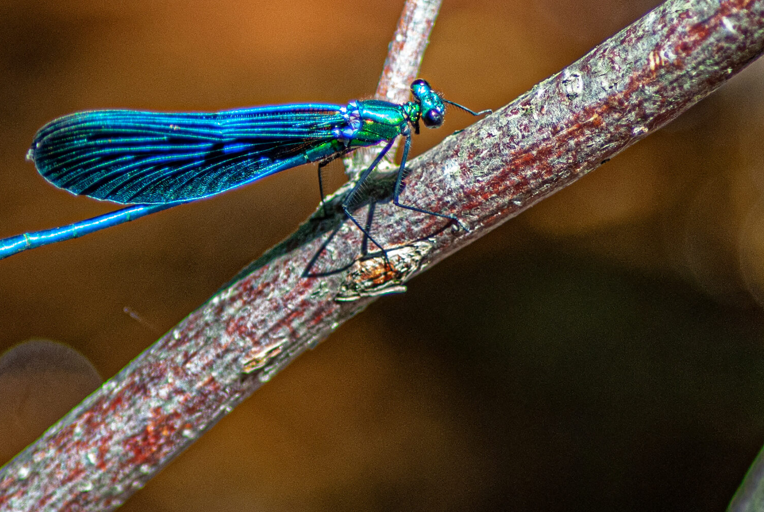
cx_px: 219
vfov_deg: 1.8
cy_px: 228
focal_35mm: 770
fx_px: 16363
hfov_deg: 2.7
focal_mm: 300
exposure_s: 1/320
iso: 400
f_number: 5.6
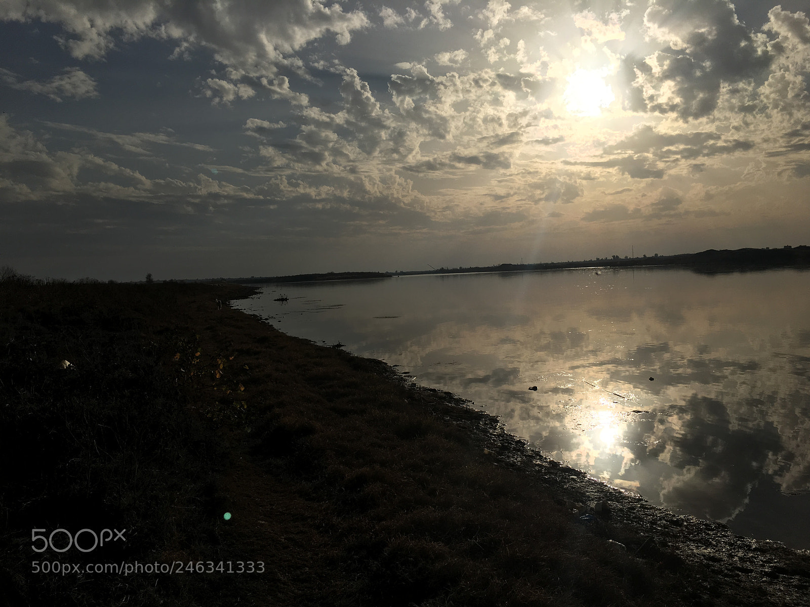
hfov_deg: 61.7
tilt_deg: -3.1
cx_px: 405
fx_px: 679
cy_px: 304
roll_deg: +2.9
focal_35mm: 29
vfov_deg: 48.2
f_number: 2.2
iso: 25
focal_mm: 4.15
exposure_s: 1/10989
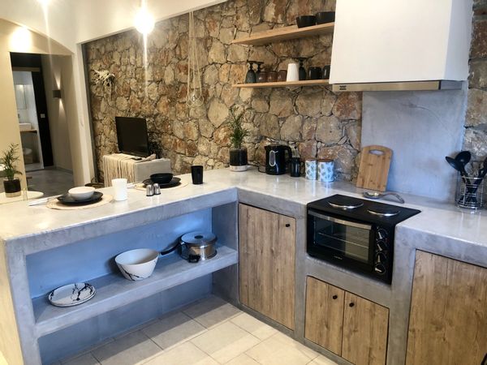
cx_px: 244
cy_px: 182
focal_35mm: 28
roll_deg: +1.0
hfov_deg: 63.4
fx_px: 394
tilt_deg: -12.7
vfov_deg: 49.7
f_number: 1.8
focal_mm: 3.99
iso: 40
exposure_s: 1/25
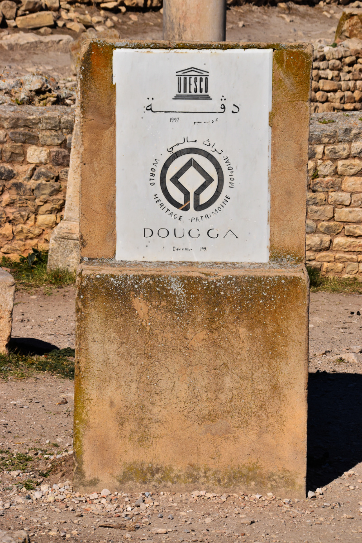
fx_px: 2308
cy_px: 272
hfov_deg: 9.0
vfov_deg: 13.4
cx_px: 181
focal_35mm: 153
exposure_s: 1/500
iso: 200
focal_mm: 102
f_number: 11
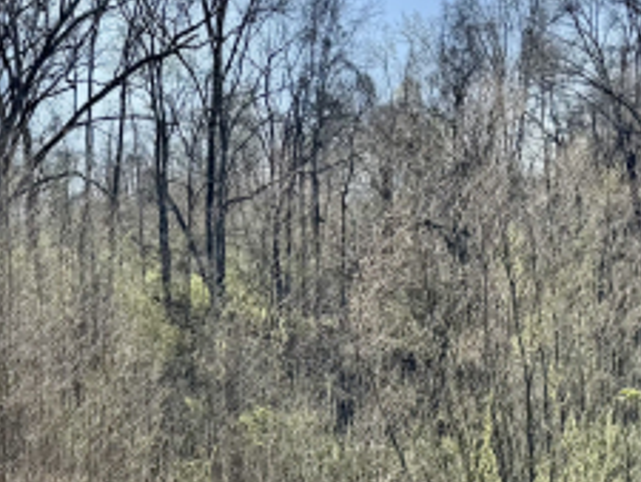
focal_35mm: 71
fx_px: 1315
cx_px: 16
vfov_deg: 20.7
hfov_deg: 26.1
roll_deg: +0.7
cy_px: 322
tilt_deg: +1.0
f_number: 1.78
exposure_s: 1/4049
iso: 80
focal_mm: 6.76
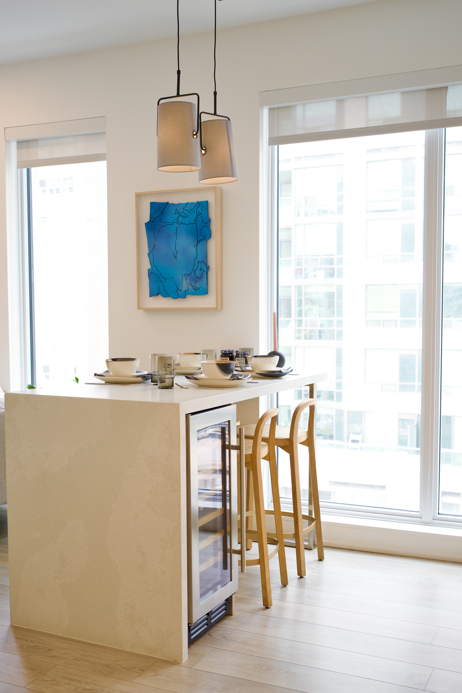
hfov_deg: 32.6
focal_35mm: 41
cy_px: 362
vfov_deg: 47.4
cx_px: 231
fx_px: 789
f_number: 4
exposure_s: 1/50
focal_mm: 35
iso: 250
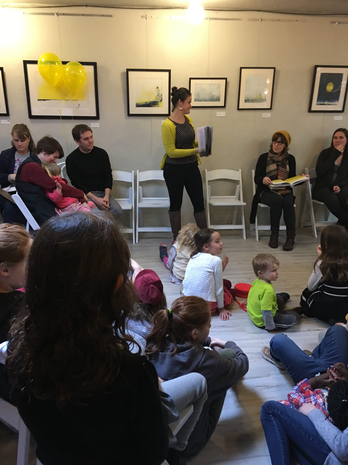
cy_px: 232
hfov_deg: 48.2
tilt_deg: -17.2
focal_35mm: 29
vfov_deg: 61.7
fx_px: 389
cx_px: 174
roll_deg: -1.3
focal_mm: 4.15
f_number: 2.2
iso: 80
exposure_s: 1/10
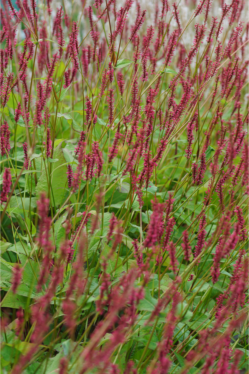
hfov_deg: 9.1
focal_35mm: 150
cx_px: 124
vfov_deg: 13.7
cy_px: 187
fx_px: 1556
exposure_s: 1/160
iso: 100
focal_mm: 100
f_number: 4.5
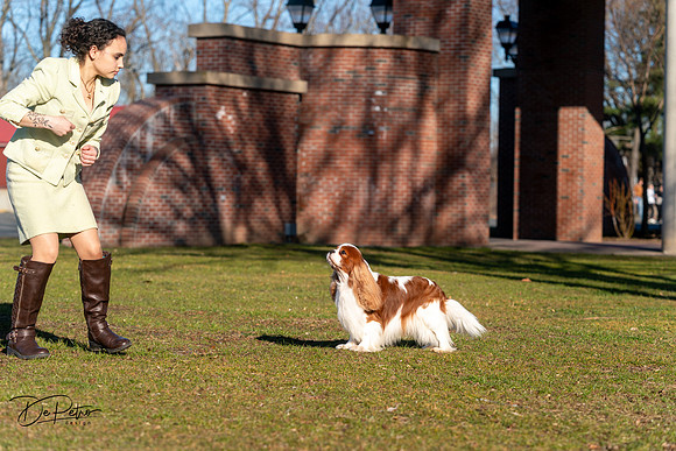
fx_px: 1709
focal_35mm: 91
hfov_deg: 22.4
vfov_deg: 15.0
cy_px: 226
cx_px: 338
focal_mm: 91
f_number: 4.5
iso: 100
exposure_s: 1/1000
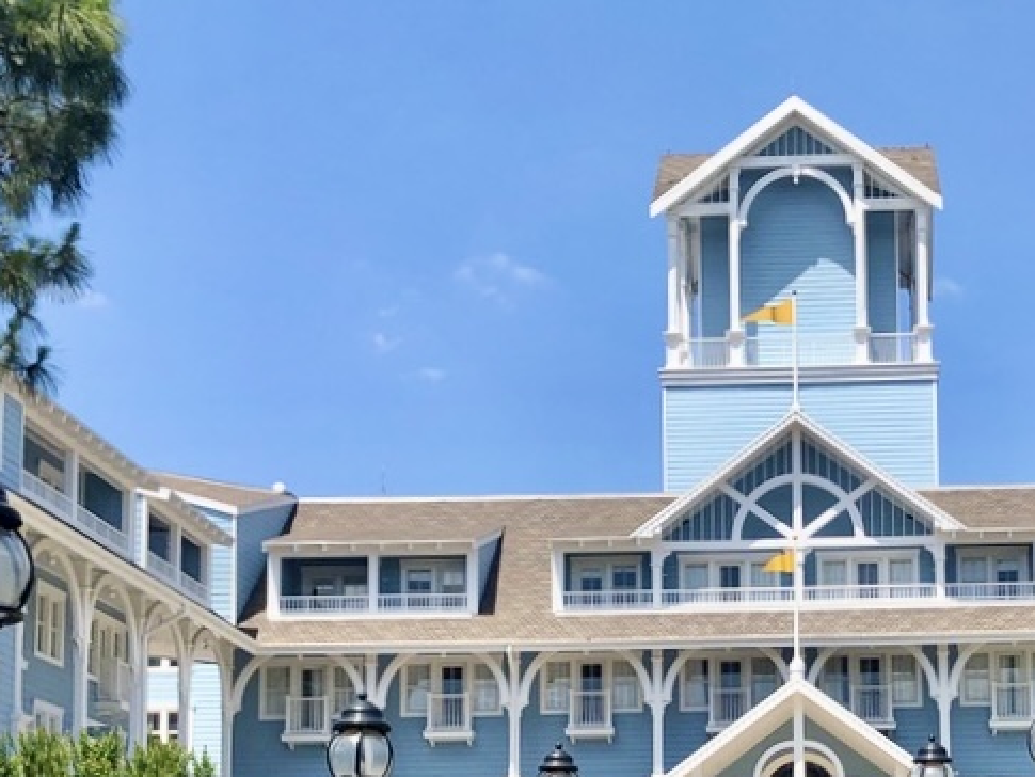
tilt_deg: +5.8
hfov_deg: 26.7
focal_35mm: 72
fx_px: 2153
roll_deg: -0.3
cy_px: 743
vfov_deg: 19.9
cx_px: 775
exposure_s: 1/1799
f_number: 1.8
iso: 20
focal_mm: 3.99
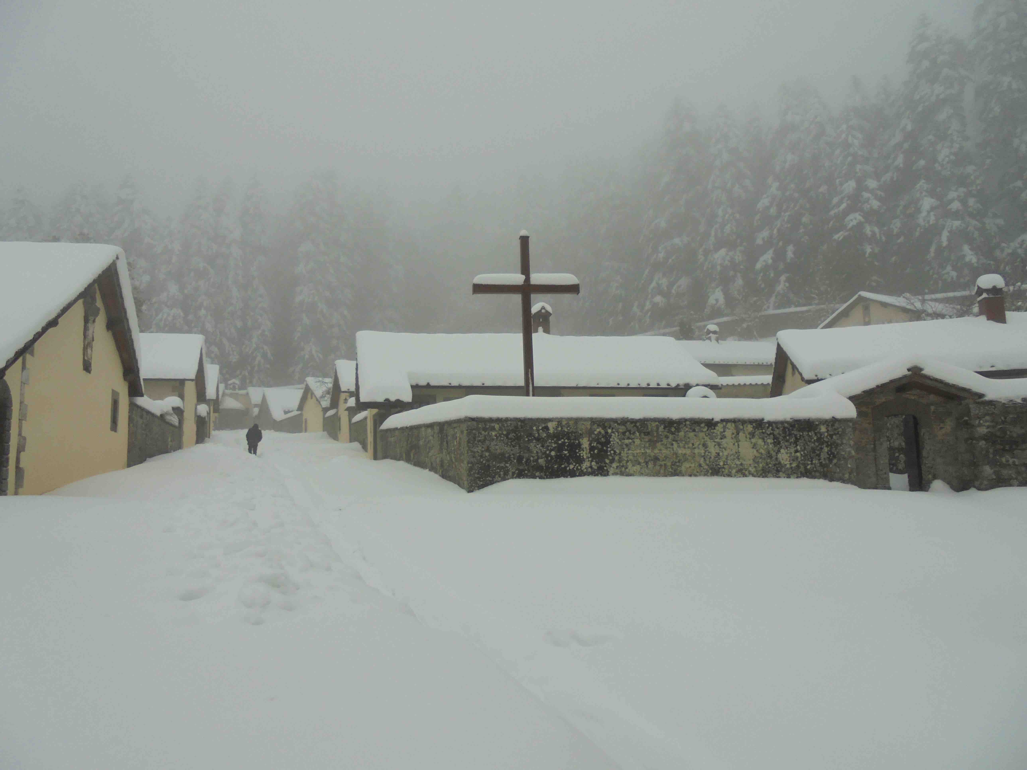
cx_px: 514
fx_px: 771
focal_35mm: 26
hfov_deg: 67.3
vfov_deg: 53.1
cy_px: 385
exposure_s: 1/200
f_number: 3.5
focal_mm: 4.6
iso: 100
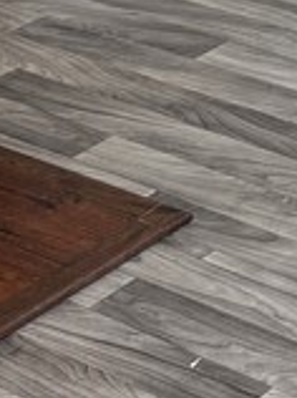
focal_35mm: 156
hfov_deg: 9.0
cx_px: 584
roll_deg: -1.0
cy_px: -421
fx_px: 1789
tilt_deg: -8.7
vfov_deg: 11.3
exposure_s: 1/140
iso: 64
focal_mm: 6.76
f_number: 1.78
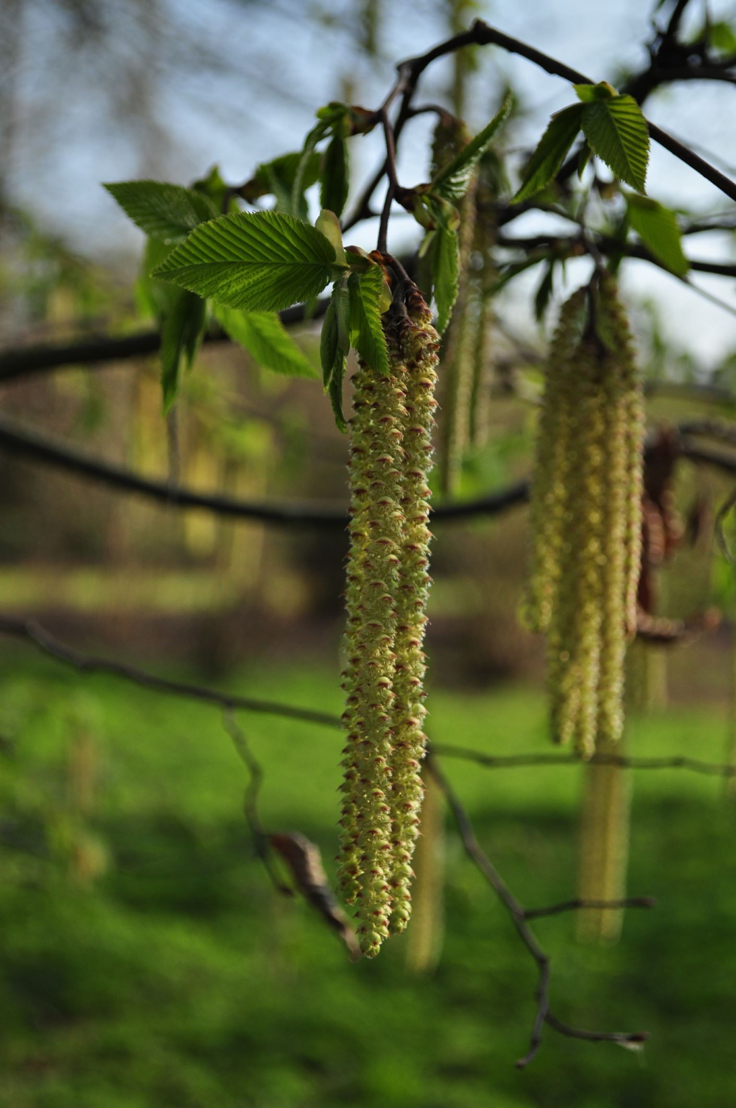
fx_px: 1845
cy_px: 554
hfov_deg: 22.6
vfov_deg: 33.4
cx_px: 368
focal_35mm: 60
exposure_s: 1/800
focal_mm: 40
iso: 200
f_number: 5.6
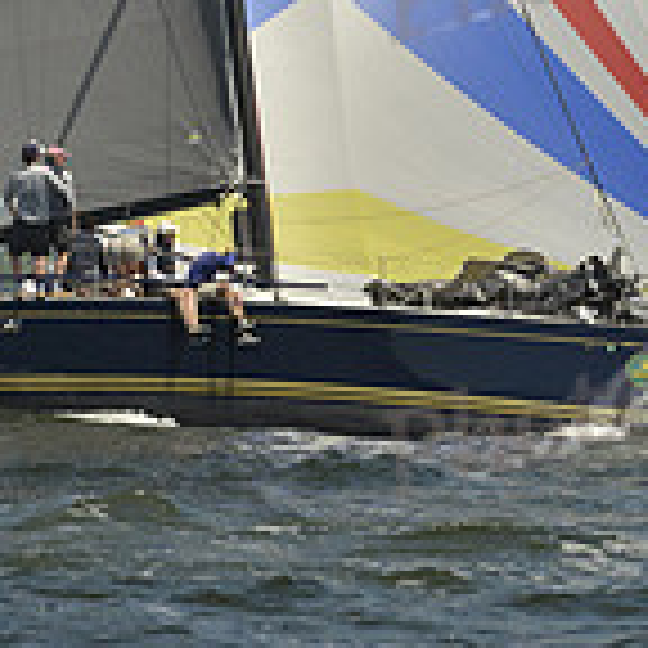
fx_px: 9785
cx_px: 151
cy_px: -243
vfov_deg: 3.8
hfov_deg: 3.8
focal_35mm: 462
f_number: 8
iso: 280
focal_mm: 135
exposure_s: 1/1600
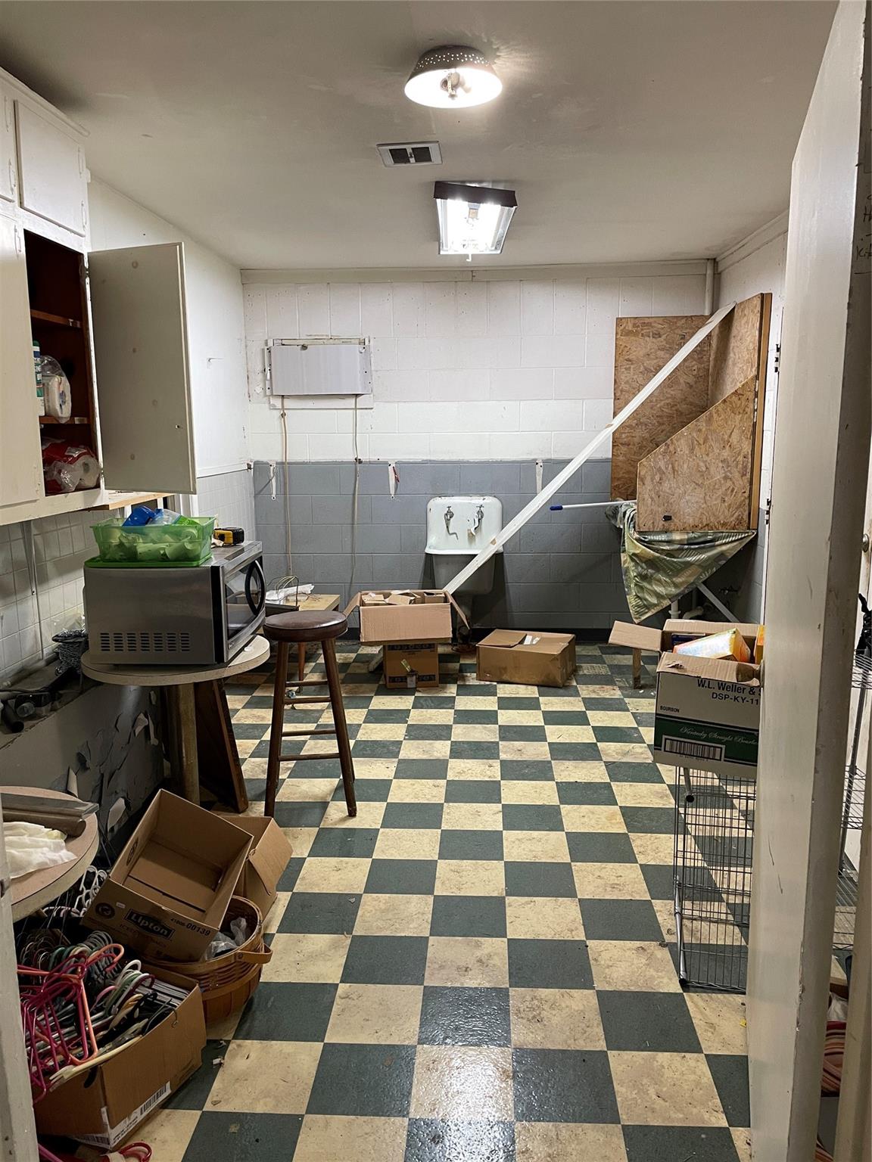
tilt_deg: -9.5
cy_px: 581
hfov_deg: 53.1
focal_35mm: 26
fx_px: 873
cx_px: 436
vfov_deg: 67.3
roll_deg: +1.0
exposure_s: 1/60
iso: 125
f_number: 1.6
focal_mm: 4.2
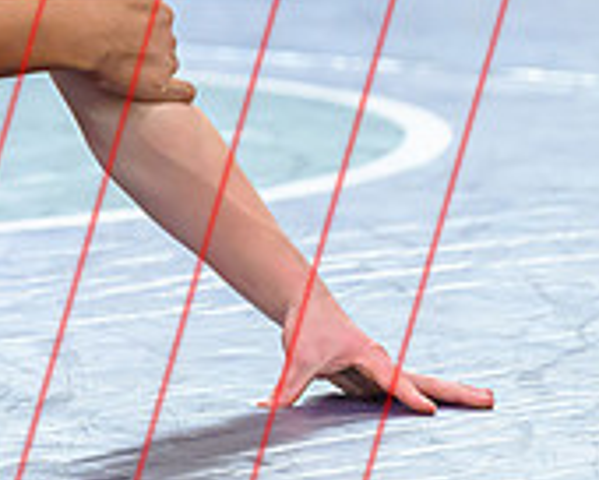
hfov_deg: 6.4
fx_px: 5265
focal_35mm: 297
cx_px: -338
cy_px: -108
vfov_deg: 5.2
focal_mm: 82
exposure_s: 1/800
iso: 5000
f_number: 2.8
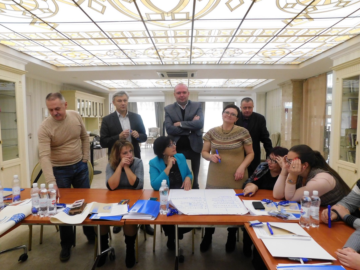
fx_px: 239
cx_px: 180
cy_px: 135
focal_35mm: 23
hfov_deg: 73.9
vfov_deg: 58.9
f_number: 3
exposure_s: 1/30
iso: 400
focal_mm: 4
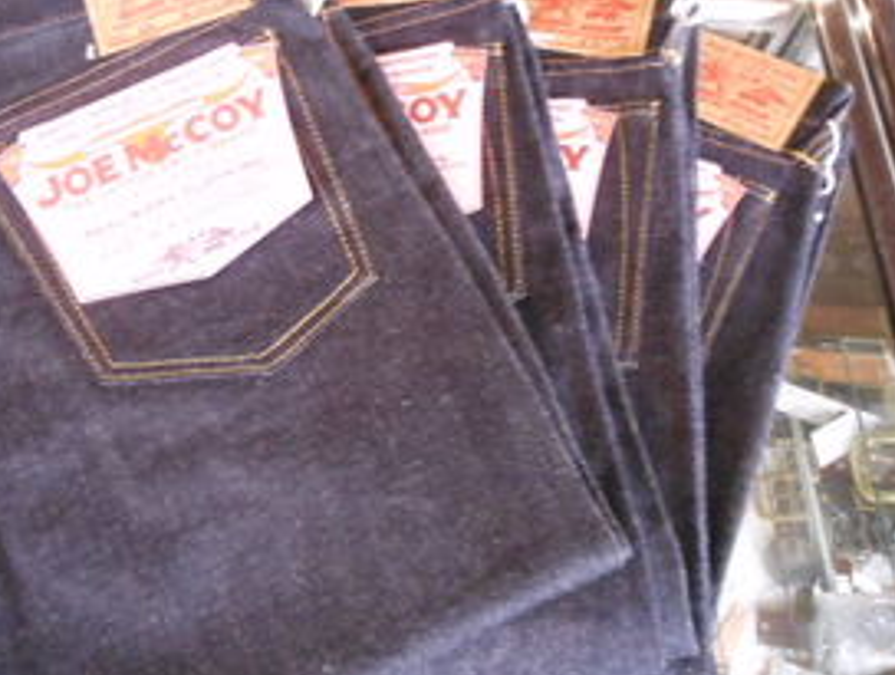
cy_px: 318
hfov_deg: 50.8
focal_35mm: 36
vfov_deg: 39.8
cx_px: 345
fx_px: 932
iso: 800
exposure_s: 1/6
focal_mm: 5
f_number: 3.7
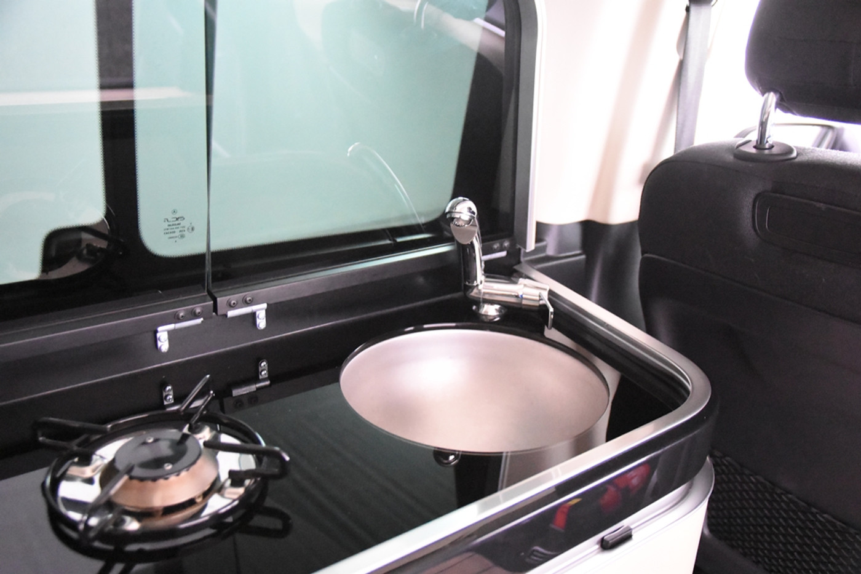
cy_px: 287
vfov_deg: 40.0
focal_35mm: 33
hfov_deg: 57.2
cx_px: 430
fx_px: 789
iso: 12800
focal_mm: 22
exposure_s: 1/25
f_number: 3
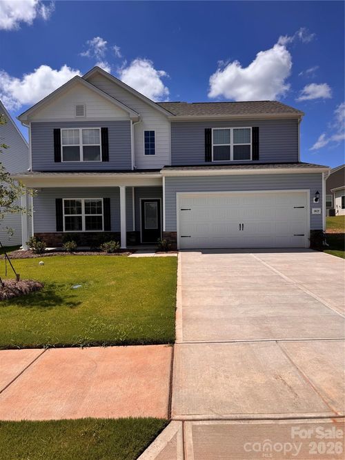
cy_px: 230
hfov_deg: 56.8
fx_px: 319
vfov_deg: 71.6
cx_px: 172
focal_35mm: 24
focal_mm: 6.76
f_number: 1.78
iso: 80
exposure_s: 1/5348
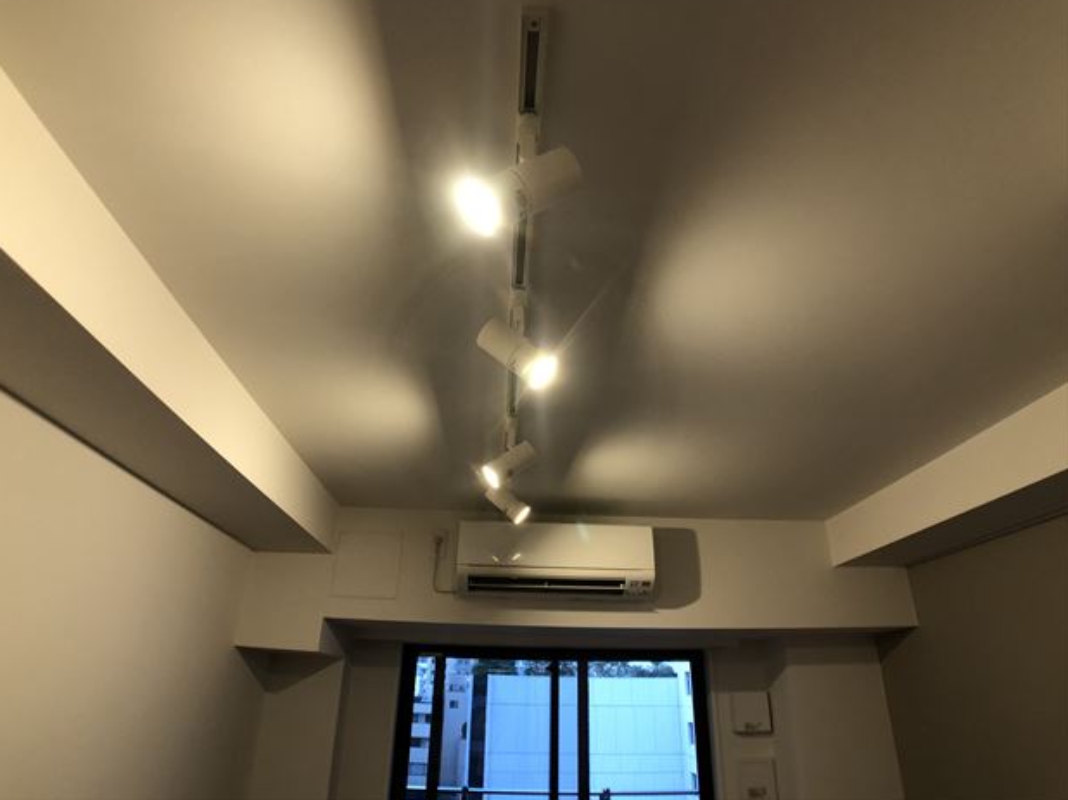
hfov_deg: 61.7
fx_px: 894
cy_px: 390
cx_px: 520
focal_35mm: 29
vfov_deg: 48.2
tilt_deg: +30.8
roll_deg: -0.1
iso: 40
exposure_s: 1/33
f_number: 1.8
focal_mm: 3.99
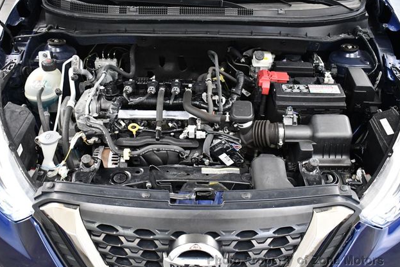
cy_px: 135
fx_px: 411
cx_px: 200
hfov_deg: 51.9
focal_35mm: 37
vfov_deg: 36.0
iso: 3200
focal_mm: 18
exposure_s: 1/125
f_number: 3.5
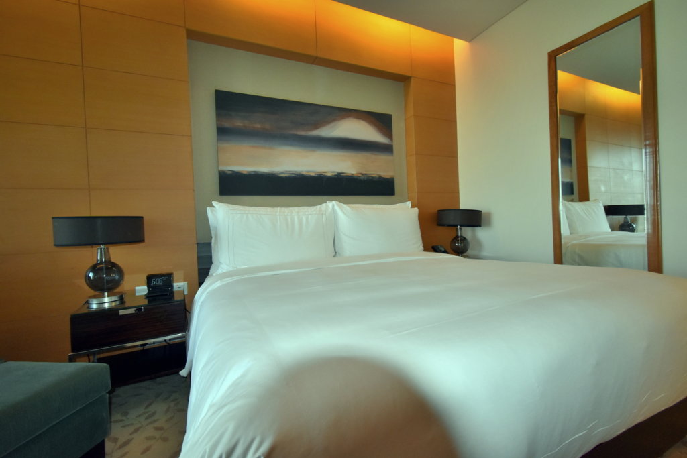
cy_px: 229
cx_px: 344
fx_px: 286
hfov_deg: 100.4
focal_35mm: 15
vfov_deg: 77.3
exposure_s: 1/125
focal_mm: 10
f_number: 4.5
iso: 800
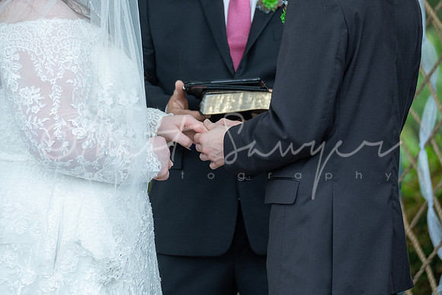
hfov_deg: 7.0
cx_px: 221
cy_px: 148
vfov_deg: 4.7
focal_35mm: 295
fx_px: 3623
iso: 800
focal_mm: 196.6
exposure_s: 1/950
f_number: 5
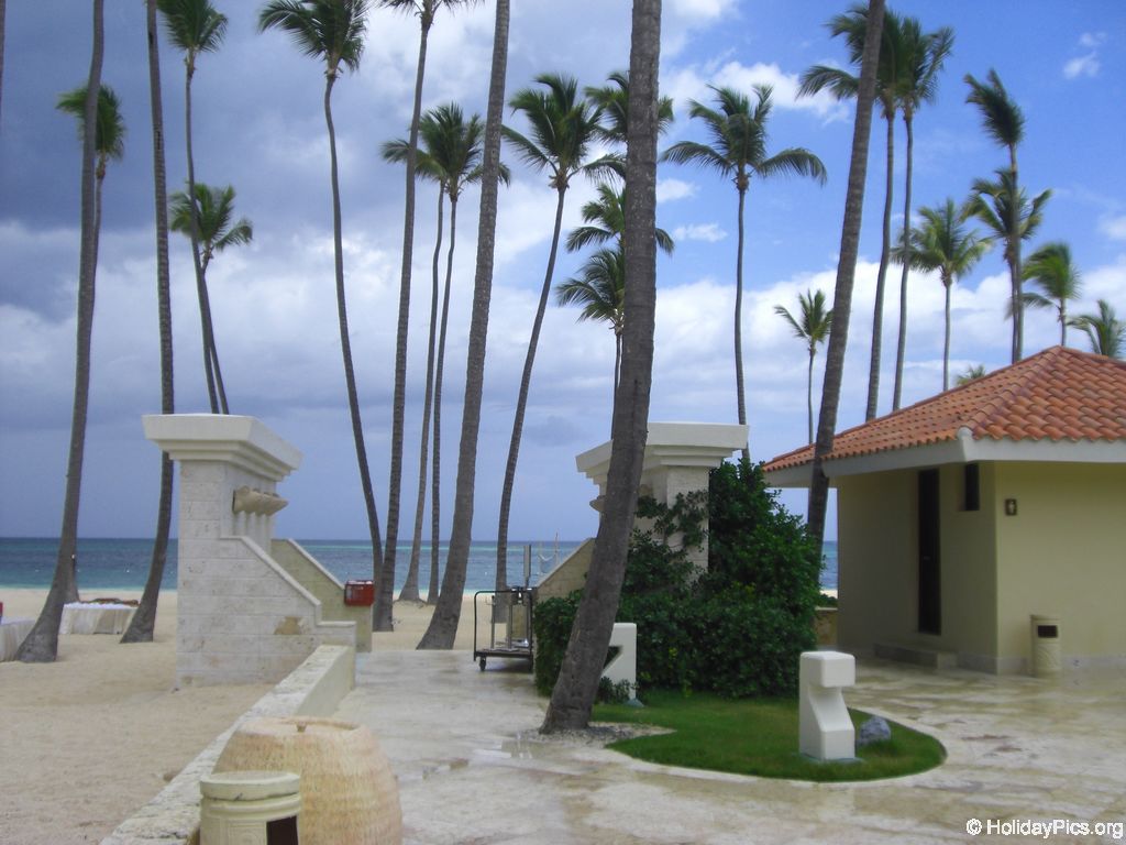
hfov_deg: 49.0
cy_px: 422
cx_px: 563
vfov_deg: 37.7
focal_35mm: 38
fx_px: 1236
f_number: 8
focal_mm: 6.2
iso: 64
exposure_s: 1/160
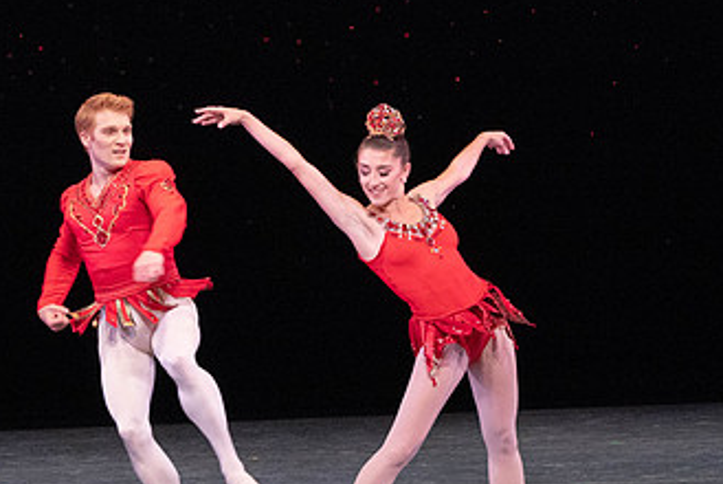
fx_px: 11477
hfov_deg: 3.6
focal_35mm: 571
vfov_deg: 2.4
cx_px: 330
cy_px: 236
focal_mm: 324
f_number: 13
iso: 16000
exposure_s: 1/400
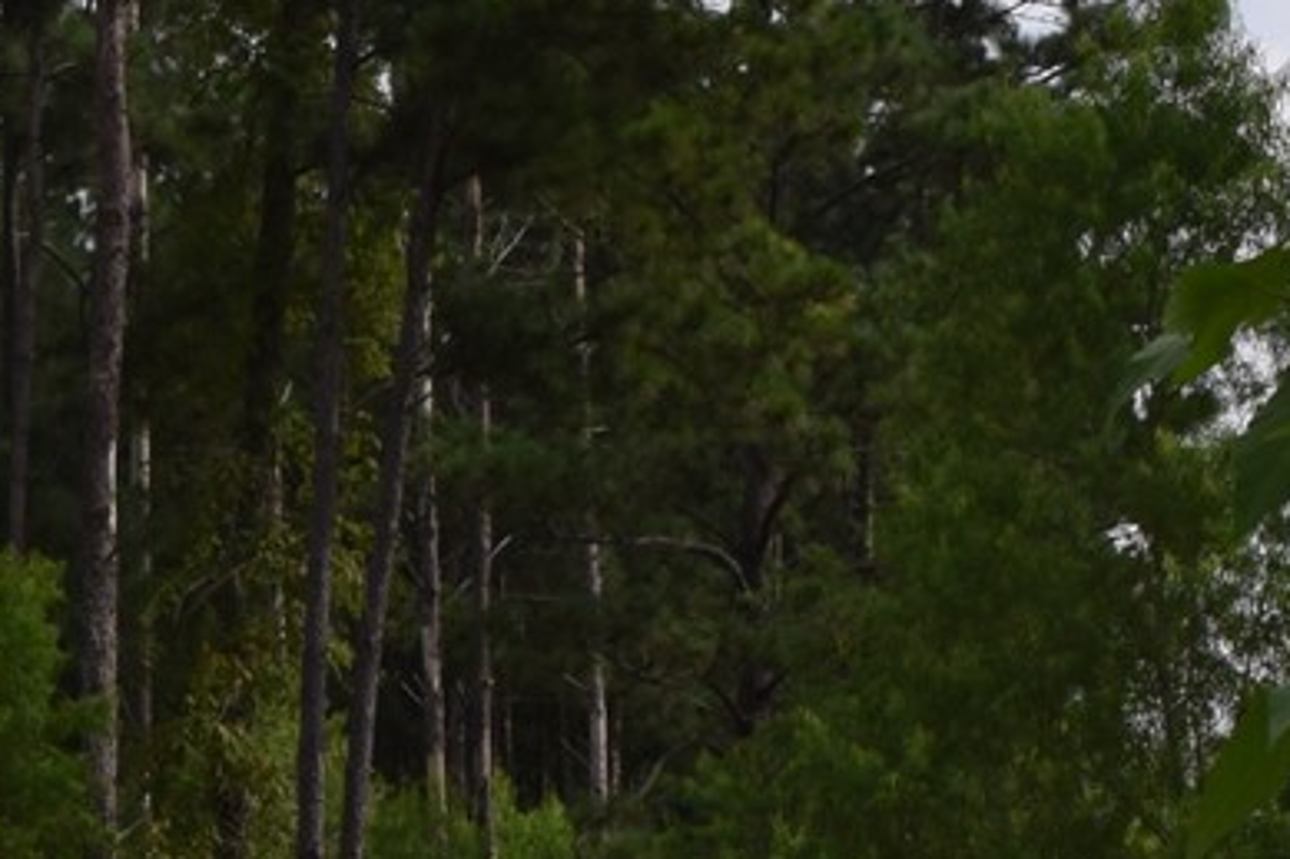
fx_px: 6296
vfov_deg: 7.6
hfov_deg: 11.5
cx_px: -216
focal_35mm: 176
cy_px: 1582
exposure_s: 1/320
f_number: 9
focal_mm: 21
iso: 200
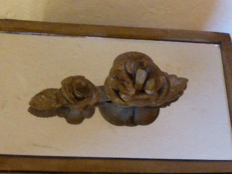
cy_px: 87
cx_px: 116
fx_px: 650
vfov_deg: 15.2
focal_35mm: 97
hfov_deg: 20.2
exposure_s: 1/15
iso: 2500
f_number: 5.2
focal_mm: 16.1
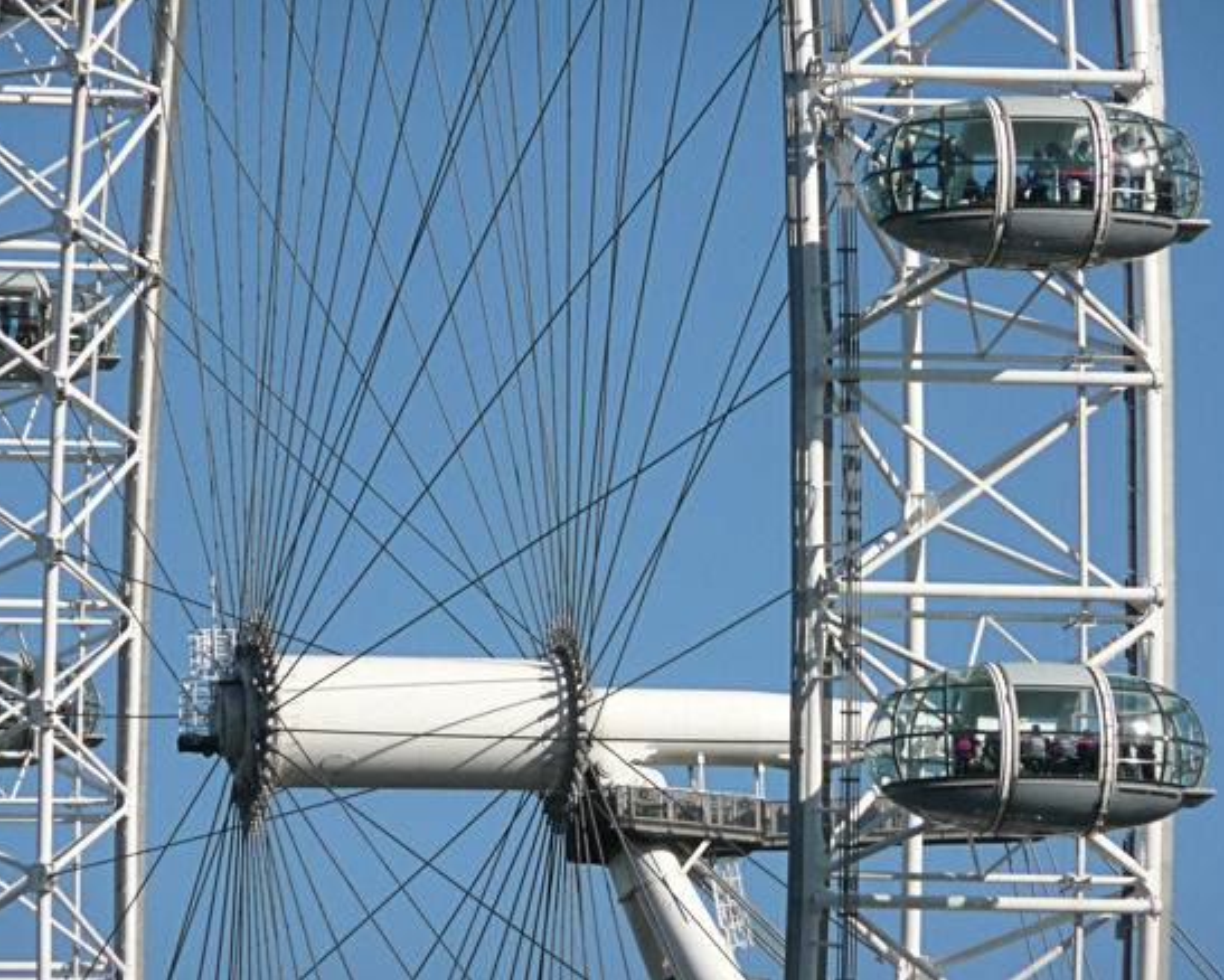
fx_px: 11488
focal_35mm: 317
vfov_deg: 4.9
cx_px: 595
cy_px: 490
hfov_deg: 6.1
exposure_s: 1/640
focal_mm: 46
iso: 100
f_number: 4.9
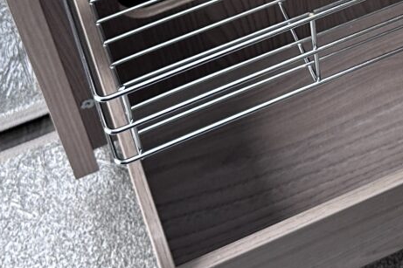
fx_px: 1242
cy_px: -237
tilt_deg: -41.8
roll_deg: +3.4
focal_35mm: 111
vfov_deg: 11.3
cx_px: 367
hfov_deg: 18.1
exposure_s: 1/121
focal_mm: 6.86
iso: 100
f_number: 1.78
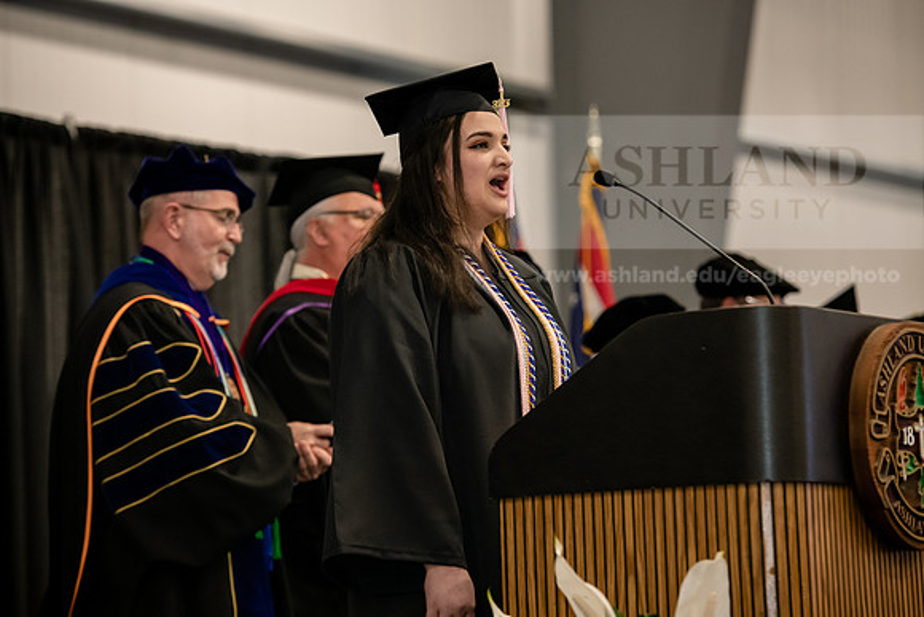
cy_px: 308
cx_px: 462
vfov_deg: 9.5
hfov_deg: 14.2
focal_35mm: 145
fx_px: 3722
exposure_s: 1/200
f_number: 4
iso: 2500
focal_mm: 145
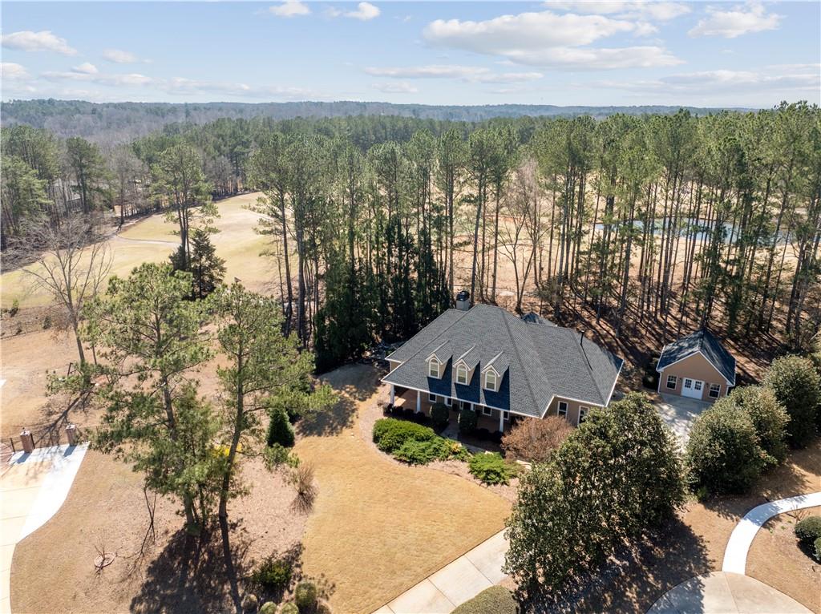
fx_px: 569
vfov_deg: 56.7
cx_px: 410
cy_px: 307
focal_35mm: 24
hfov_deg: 71.6
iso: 250
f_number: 2.8
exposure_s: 1/4000
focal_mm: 12.29
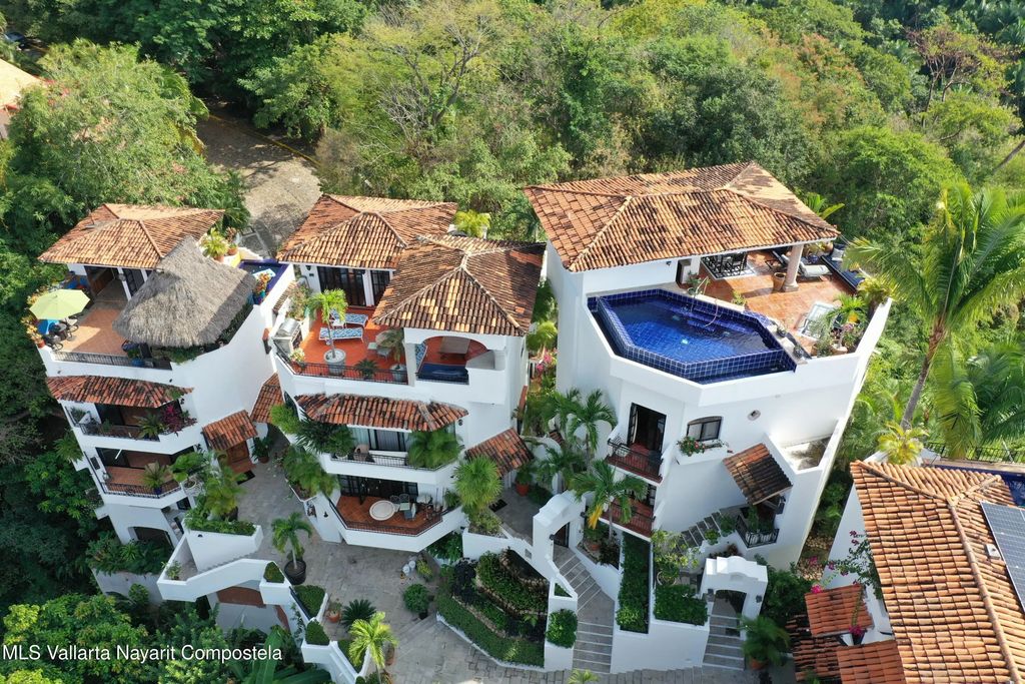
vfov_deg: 46.4
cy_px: 342
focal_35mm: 28
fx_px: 797
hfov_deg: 65.5
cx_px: 512
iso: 100
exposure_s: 1/240
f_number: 5
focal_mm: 10.26
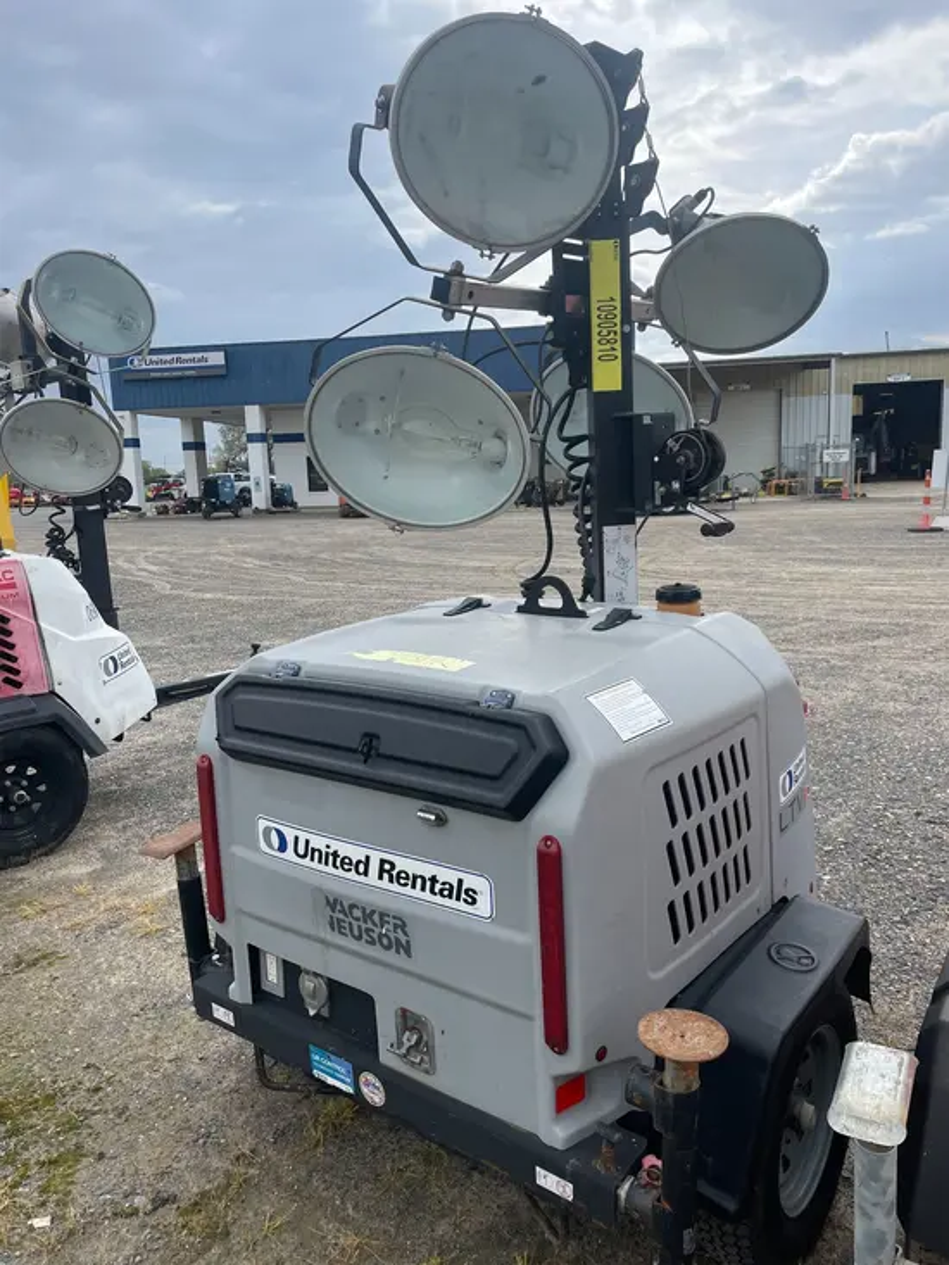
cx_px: 474
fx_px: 950
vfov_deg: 67.3
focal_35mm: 26
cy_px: 632
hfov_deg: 53.1
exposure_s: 1/2959
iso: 50
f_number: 1.6
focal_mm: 4.2
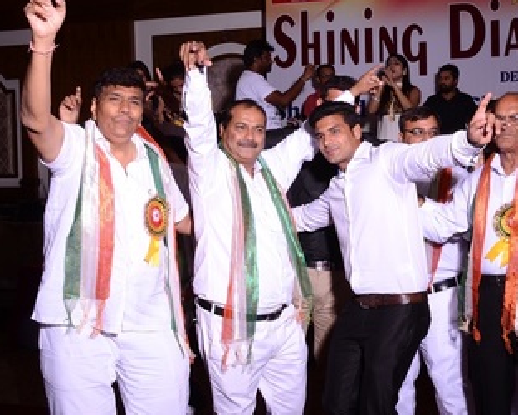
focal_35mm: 52
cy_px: 180
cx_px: 352
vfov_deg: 29.3
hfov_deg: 35.7
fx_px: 794
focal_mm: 23
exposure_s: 1/125
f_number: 11
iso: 250
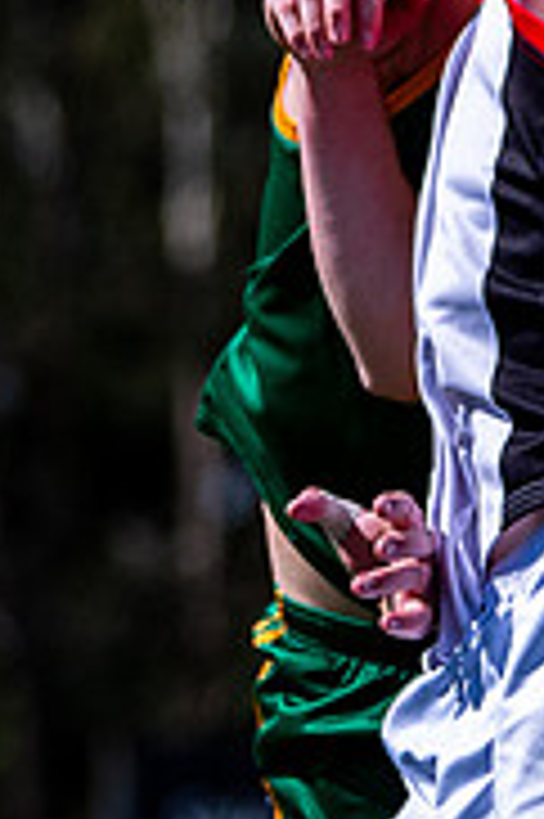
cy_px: -165
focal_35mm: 1194
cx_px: 644
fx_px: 27114
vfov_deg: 1.7
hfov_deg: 1.1
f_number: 2.8
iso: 100
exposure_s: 1/3200
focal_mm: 130
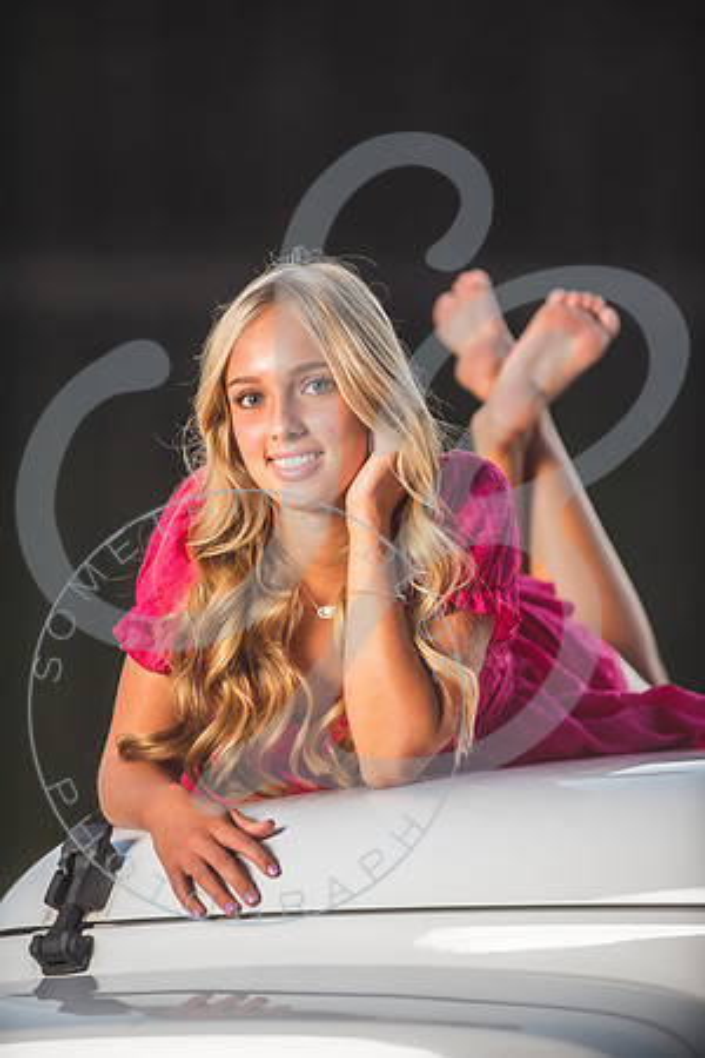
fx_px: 5875
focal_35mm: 200
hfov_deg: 6.9
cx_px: 352
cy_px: 529
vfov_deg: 10.3
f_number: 2.8
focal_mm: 200
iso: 250
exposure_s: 1/800
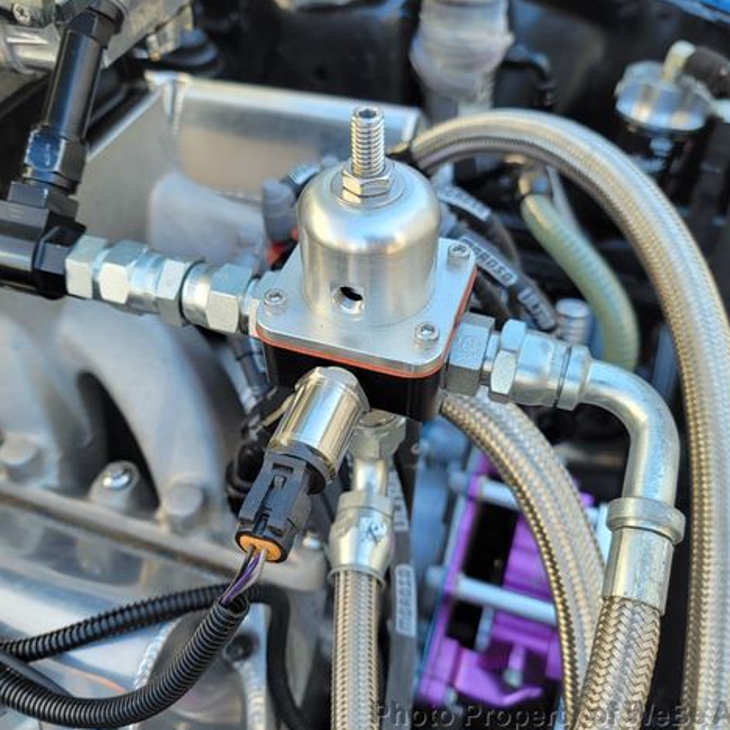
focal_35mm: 29
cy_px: 373
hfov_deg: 55.6
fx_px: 692
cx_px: 348
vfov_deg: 55.6
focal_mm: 6.7
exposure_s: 1/120
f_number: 1.8
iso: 25
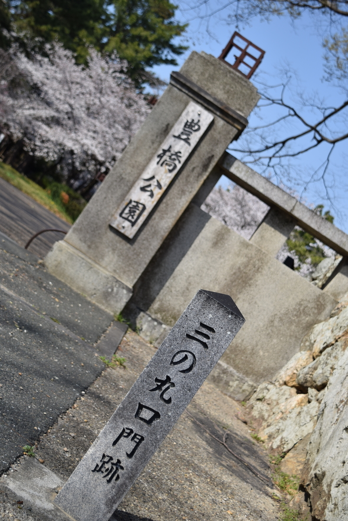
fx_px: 782
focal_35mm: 54
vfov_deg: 36.8
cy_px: 260
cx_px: 174
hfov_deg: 25.1
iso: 100
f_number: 5.6
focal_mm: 36
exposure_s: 1/800
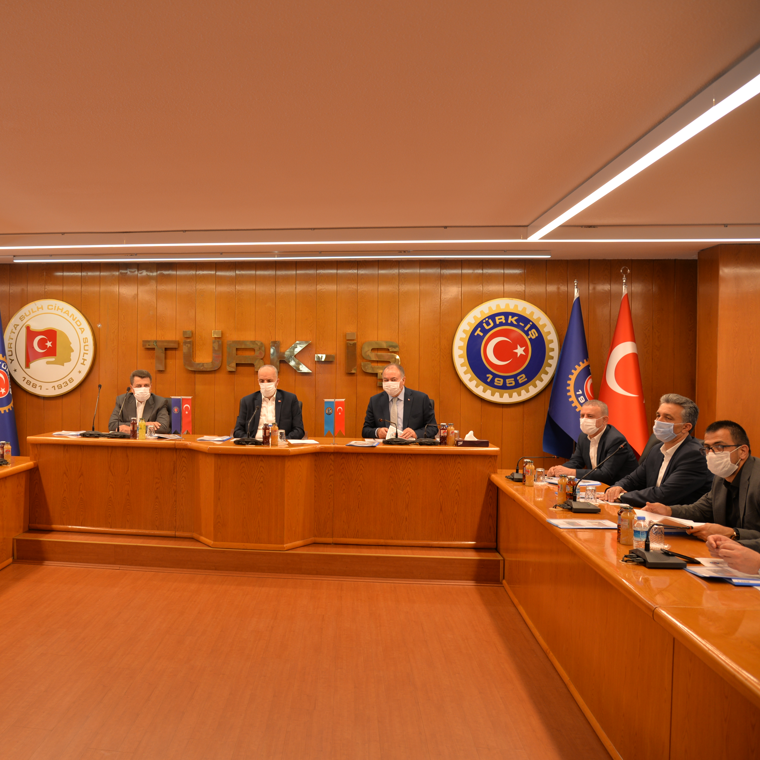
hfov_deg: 50.9
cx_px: 216
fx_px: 770
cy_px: 379
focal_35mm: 31
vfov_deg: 52.5
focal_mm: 24
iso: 200
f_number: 4
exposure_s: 1/60
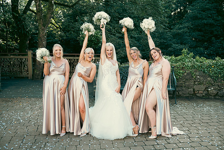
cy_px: 74
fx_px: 243
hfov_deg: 49.5
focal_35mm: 39
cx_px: 111
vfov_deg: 34.2
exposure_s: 1/160
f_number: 3.5
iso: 125
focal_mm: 38
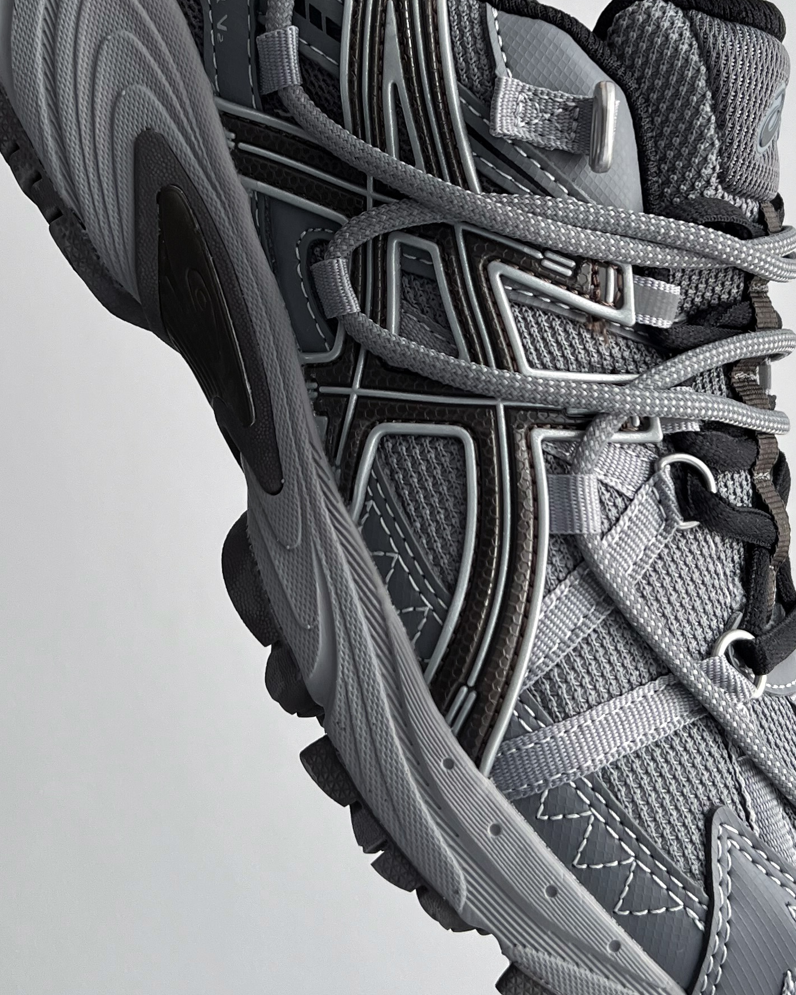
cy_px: 267
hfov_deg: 26.2
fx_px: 1708
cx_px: 436
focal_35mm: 58
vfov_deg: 32.0
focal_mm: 5.7
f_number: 1.5
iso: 64
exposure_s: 1/120
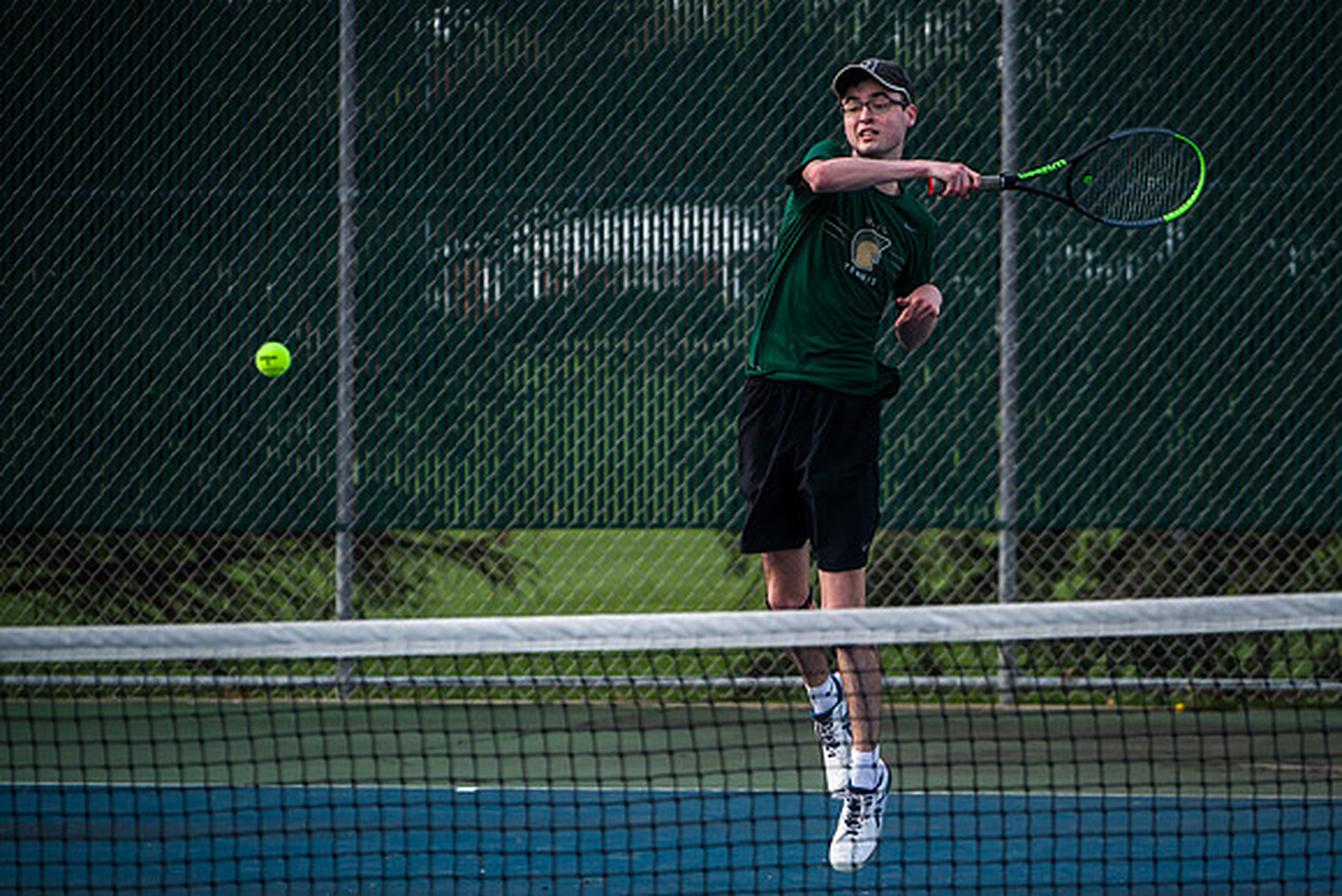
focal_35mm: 272
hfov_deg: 7.6
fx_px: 10128
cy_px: 482
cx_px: 824
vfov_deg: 5.1
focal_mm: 200
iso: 800
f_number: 4.5
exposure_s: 1/2500
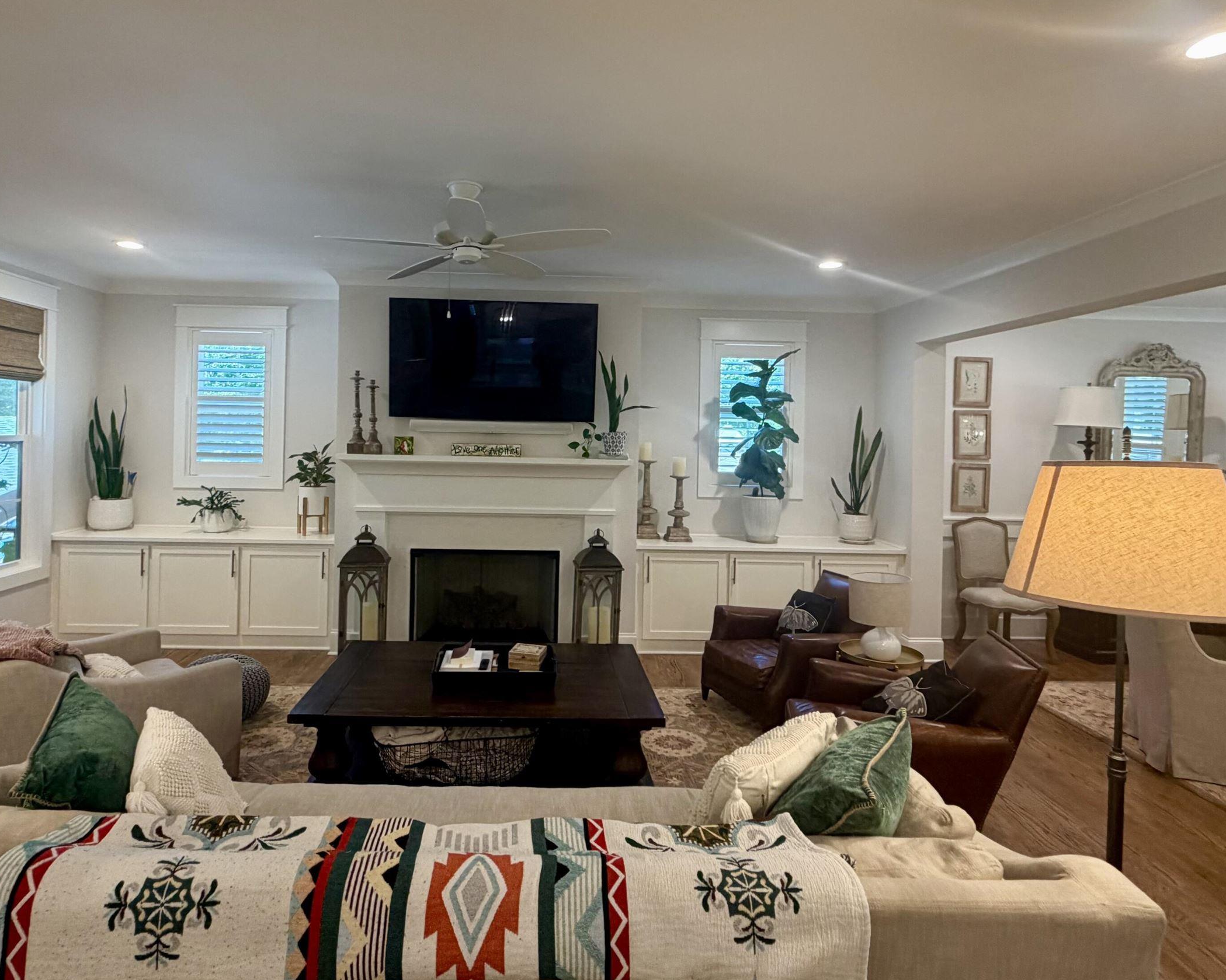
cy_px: 434
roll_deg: -0.8
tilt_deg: +0.5
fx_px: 726
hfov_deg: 80.2
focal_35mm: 20
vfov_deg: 67.9
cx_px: 563
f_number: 2.2
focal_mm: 2.22
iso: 160
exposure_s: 1/60
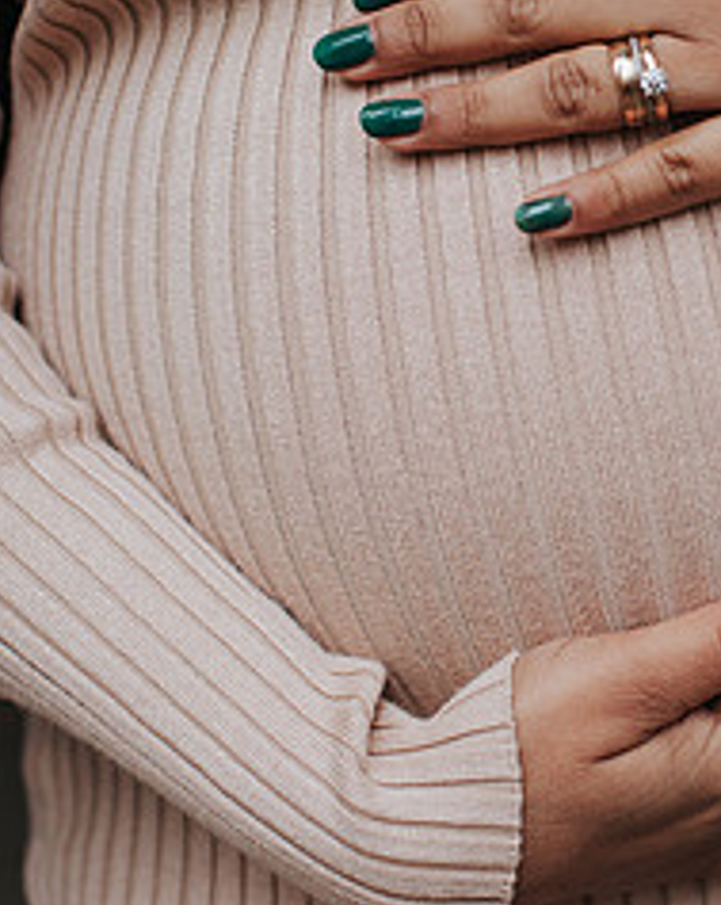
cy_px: 365
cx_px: 703
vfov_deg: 22.5
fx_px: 2272
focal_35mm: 85
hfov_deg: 17.7
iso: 500
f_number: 3.2
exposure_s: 1/400
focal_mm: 35
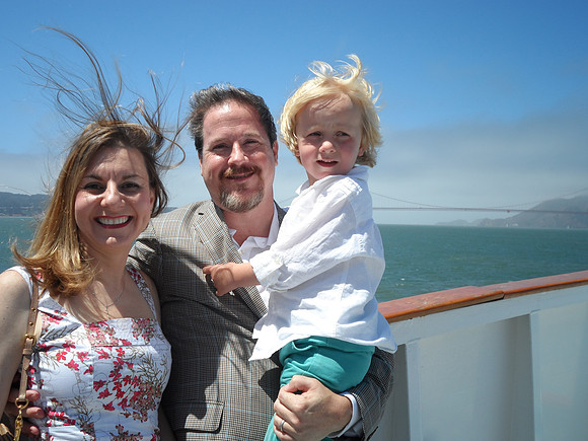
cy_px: 220
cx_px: 294
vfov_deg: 39.7
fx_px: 612
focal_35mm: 36
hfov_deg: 51.4
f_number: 3
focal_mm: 6.5
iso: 80
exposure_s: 1/1500
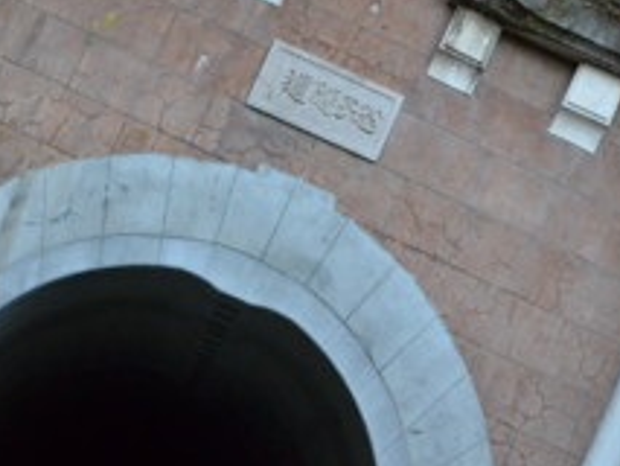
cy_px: 230
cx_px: 247
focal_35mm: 137
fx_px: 2455
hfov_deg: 14.4
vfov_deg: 10.8
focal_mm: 45
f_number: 4.8
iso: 1800
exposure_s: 1/320
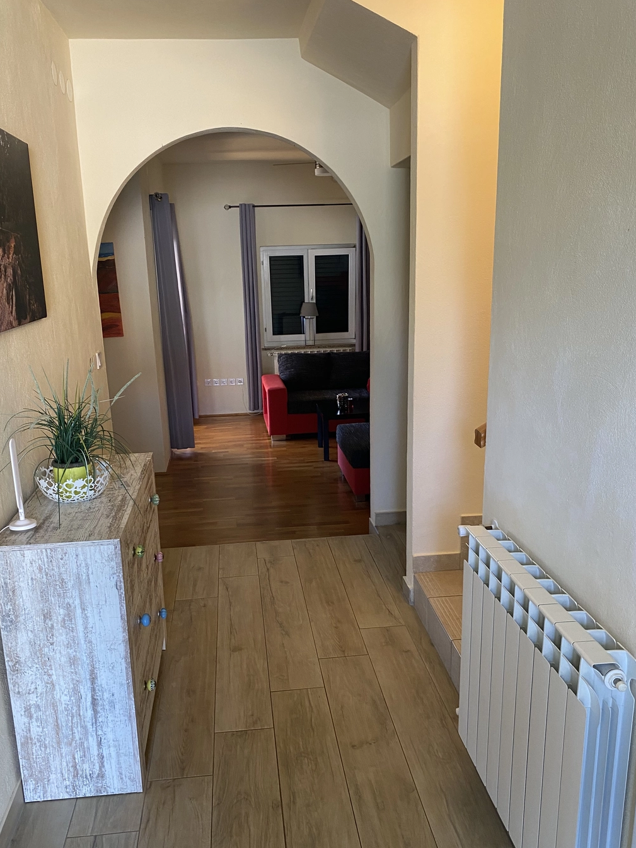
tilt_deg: -11.9
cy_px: 446
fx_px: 710
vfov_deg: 61.6
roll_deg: +2.8
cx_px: 291
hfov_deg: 48.2
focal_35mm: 29
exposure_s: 1/50
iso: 100
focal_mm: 4.25
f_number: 1.8
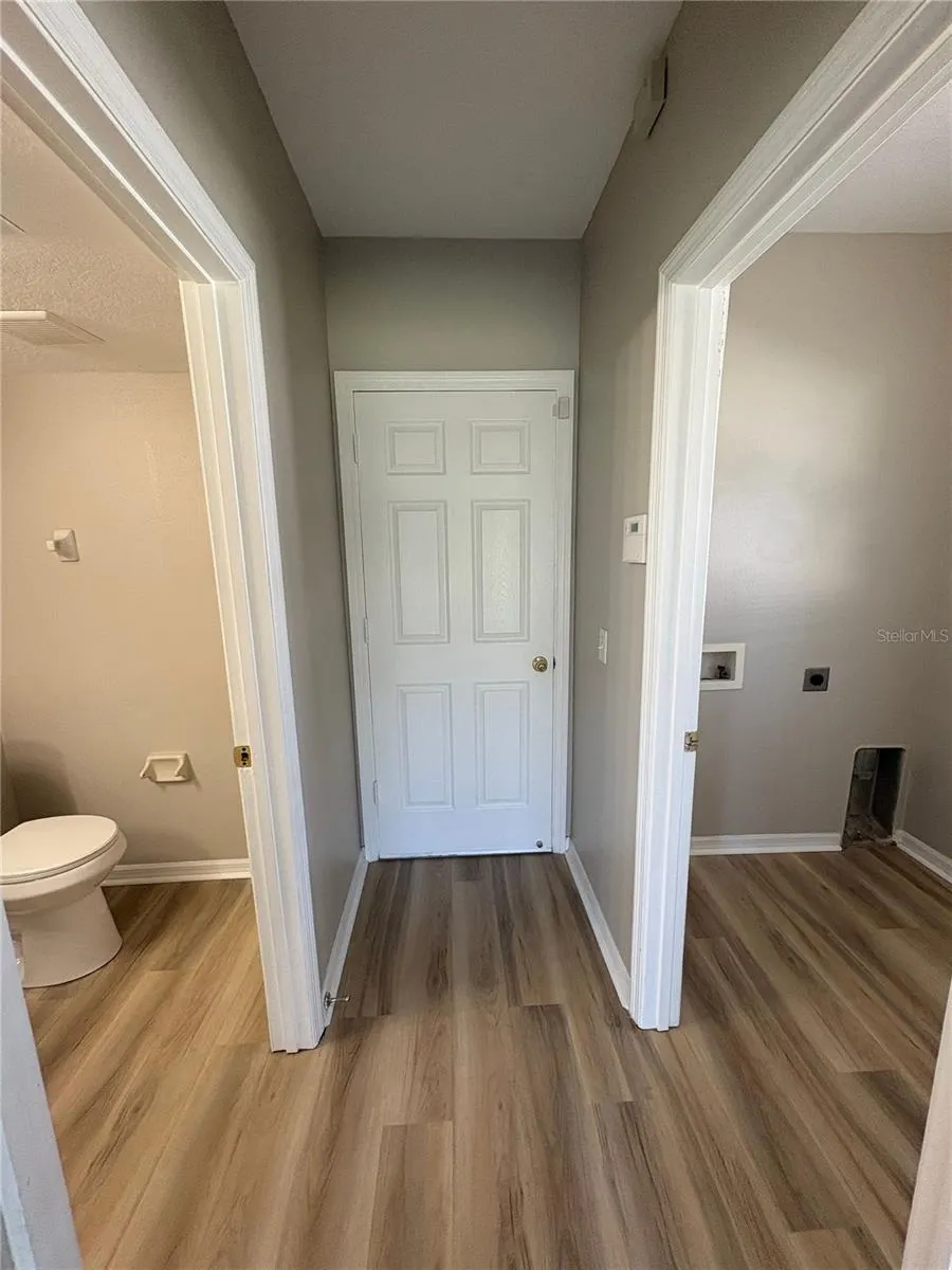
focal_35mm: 14
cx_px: 476
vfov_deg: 102.1
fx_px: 513
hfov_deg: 85.7
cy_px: 635
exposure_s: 1/120
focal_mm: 2.22
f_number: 2.2
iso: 160
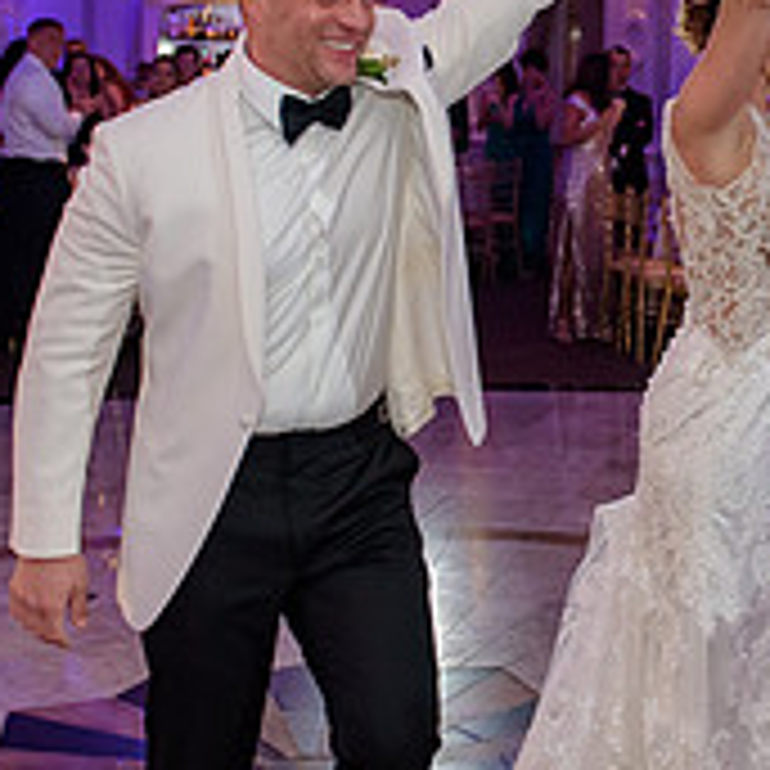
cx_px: 666
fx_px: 1887
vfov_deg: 22.9
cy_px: 236
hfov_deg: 22.6
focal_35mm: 75
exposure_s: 1/125
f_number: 3.2
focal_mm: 26
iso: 1600
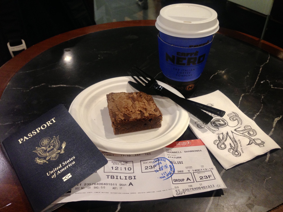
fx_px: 270
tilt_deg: -38.1
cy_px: 106
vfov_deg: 42.9
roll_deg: +1.7
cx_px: 142
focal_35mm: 33
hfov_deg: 55.4
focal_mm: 4.12
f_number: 2.4
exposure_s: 1/20
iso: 160
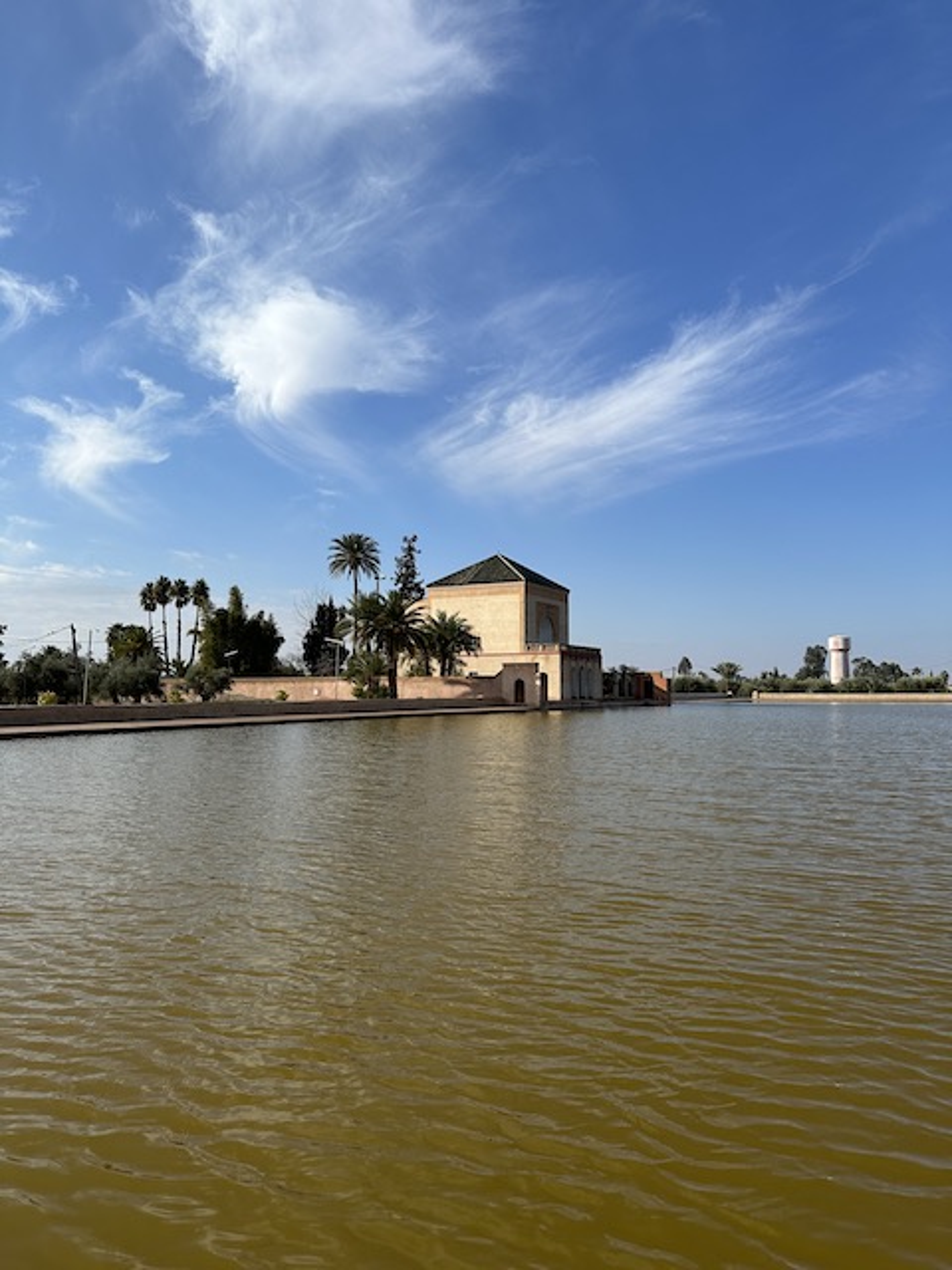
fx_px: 880
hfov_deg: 56.8
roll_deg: +0.7
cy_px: 635
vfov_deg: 71.6
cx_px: 476
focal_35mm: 24
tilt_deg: +1.9
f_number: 1.78
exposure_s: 1/5525
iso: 80
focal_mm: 6.86
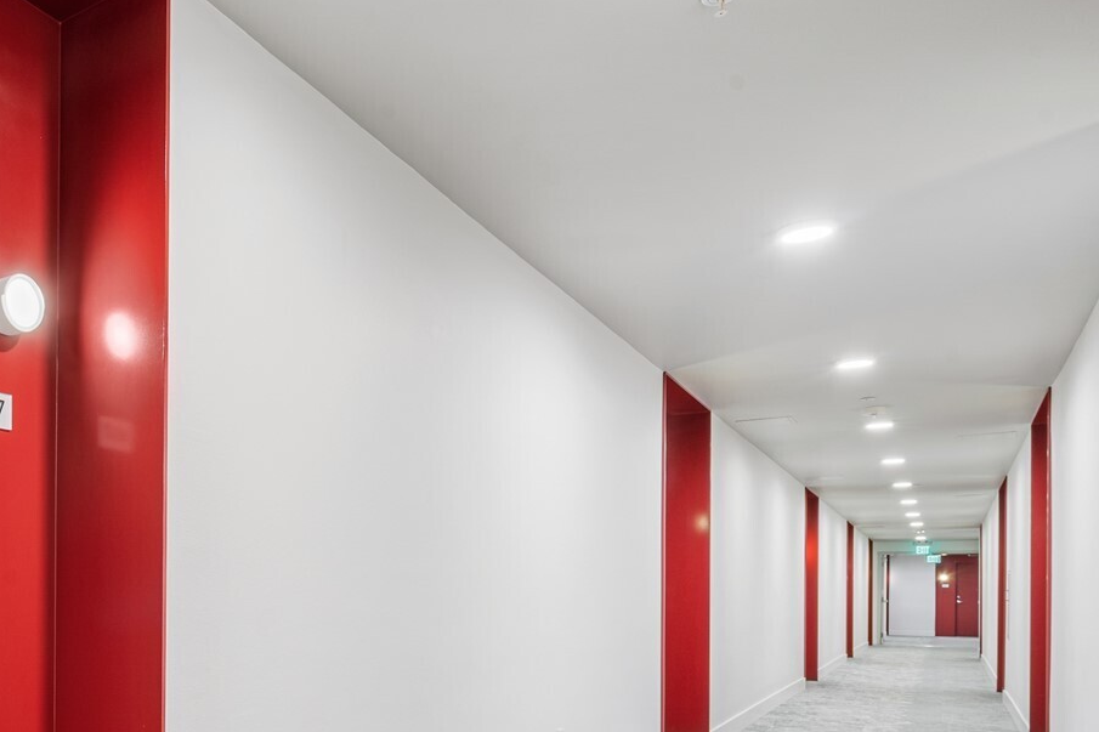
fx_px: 916
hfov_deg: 54.6
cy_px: 585
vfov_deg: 41.7
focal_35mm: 30
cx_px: 128
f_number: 11
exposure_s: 2
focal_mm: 16
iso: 100
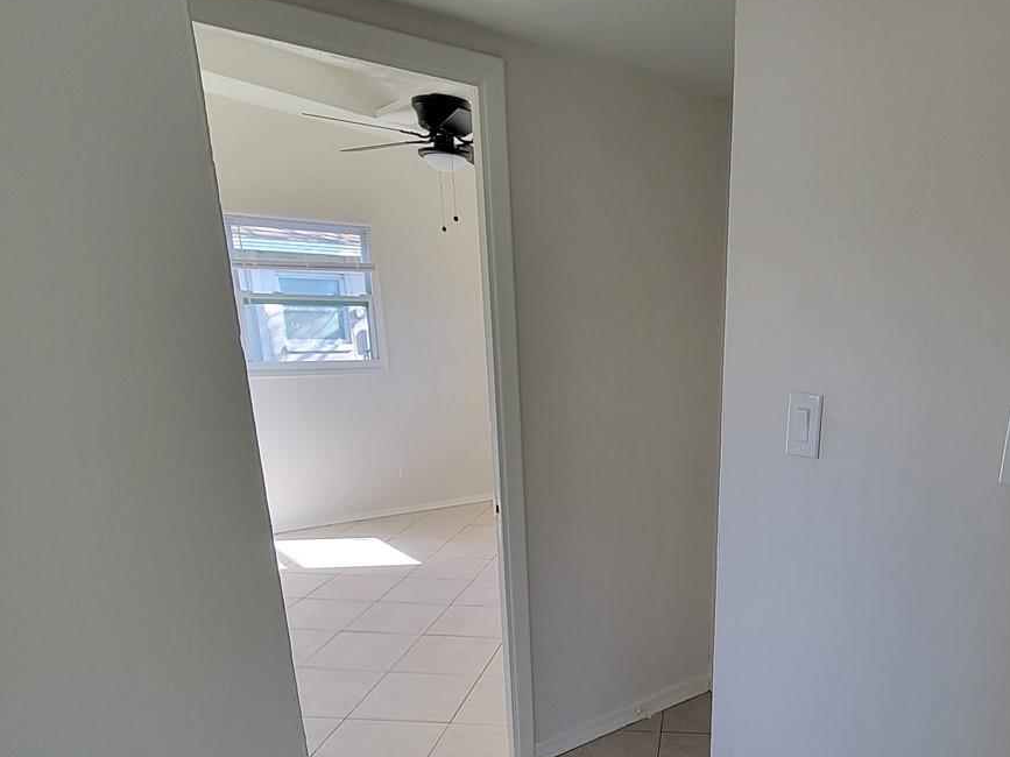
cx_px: 670
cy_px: 571
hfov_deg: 69.6
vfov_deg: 54.1
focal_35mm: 24
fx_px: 700
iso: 160
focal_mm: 2.2
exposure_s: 1/60
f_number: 2.2
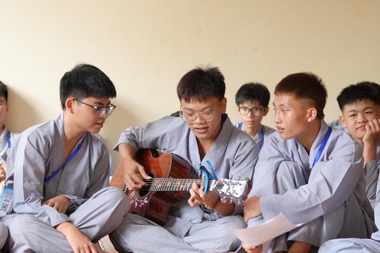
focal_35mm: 116
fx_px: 1224
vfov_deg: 11.8
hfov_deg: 17.6
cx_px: 166
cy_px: 135
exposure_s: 1/125
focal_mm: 45
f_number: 2.8
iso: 1250
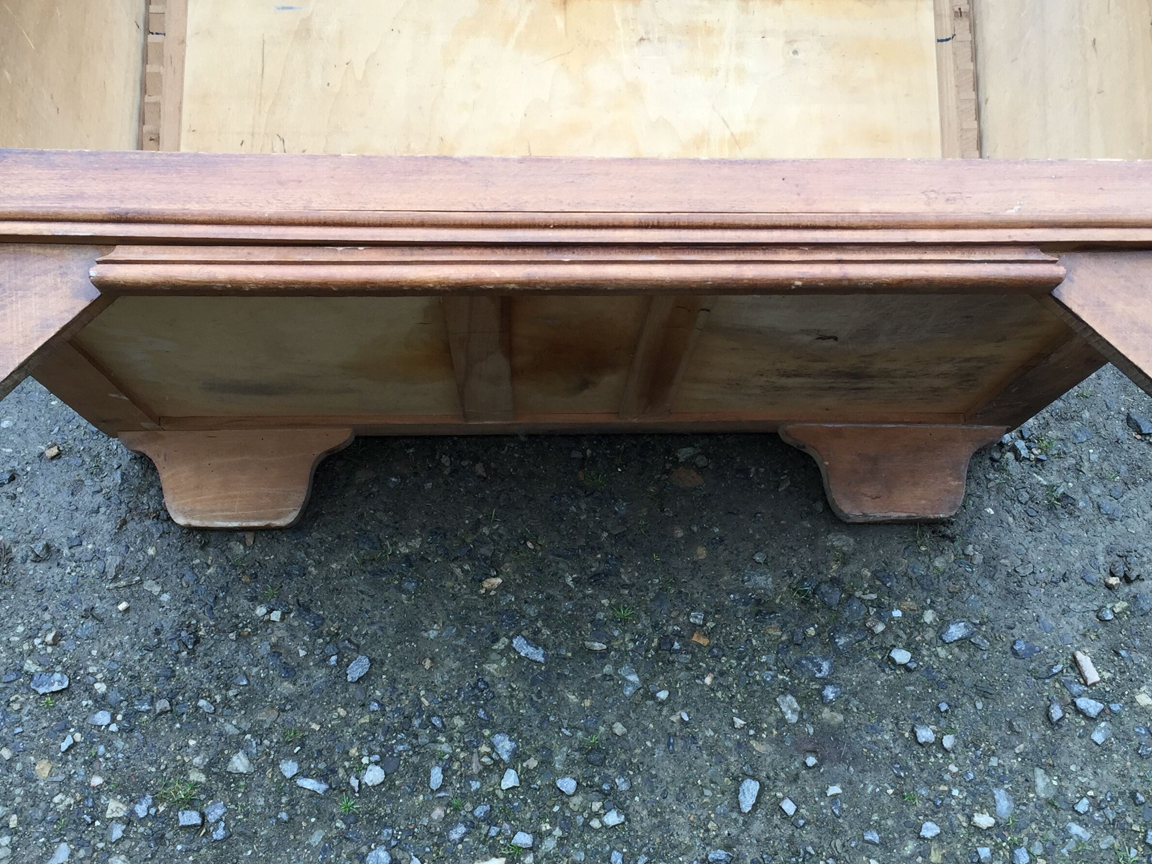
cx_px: 595
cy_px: 507
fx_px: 1331
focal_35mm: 40
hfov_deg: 46.8
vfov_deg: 35.9
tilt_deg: -61.9
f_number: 2.2
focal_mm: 4.15
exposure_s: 1/100
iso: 32
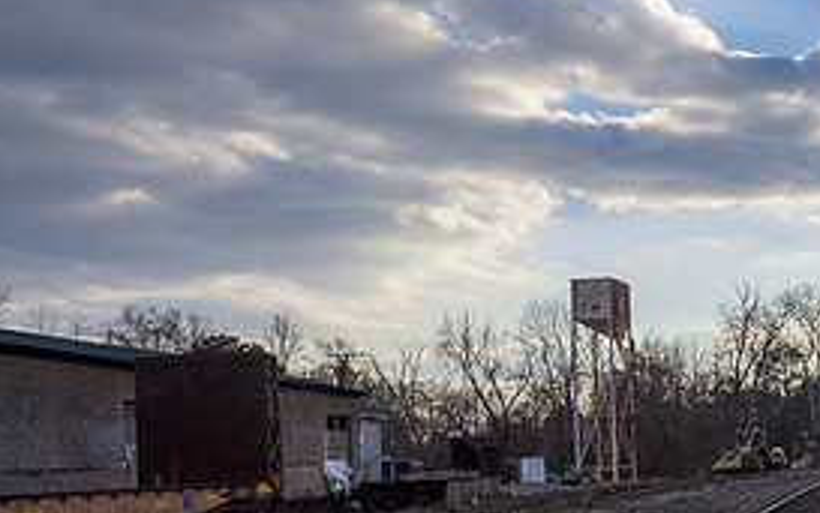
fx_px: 1208
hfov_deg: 33.5
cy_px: 424
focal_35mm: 54
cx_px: 862
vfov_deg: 23.6
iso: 200
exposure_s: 1/400
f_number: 8
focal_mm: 12
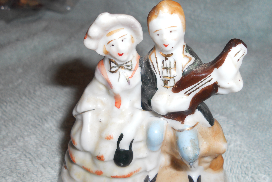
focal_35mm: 35
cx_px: 129
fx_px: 264
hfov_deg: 54.4
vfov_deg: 37.8
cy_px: 86
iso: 80
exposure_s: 1/25
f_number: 8.8
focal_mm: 5.8
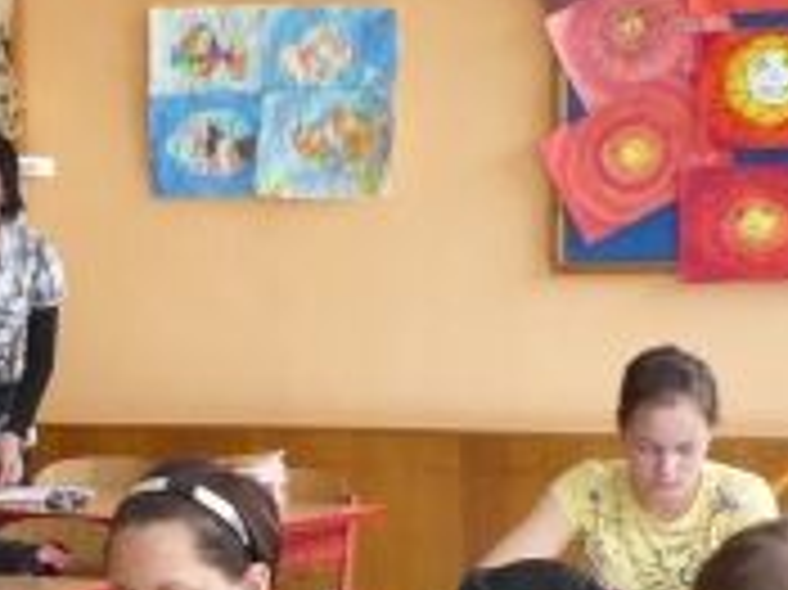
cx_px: -261
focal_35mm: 128
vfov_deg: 11.5
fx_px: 2912
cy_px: 513
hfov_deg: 14.7
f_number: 2.8
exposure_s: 1/100
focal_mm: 5.8
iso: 100
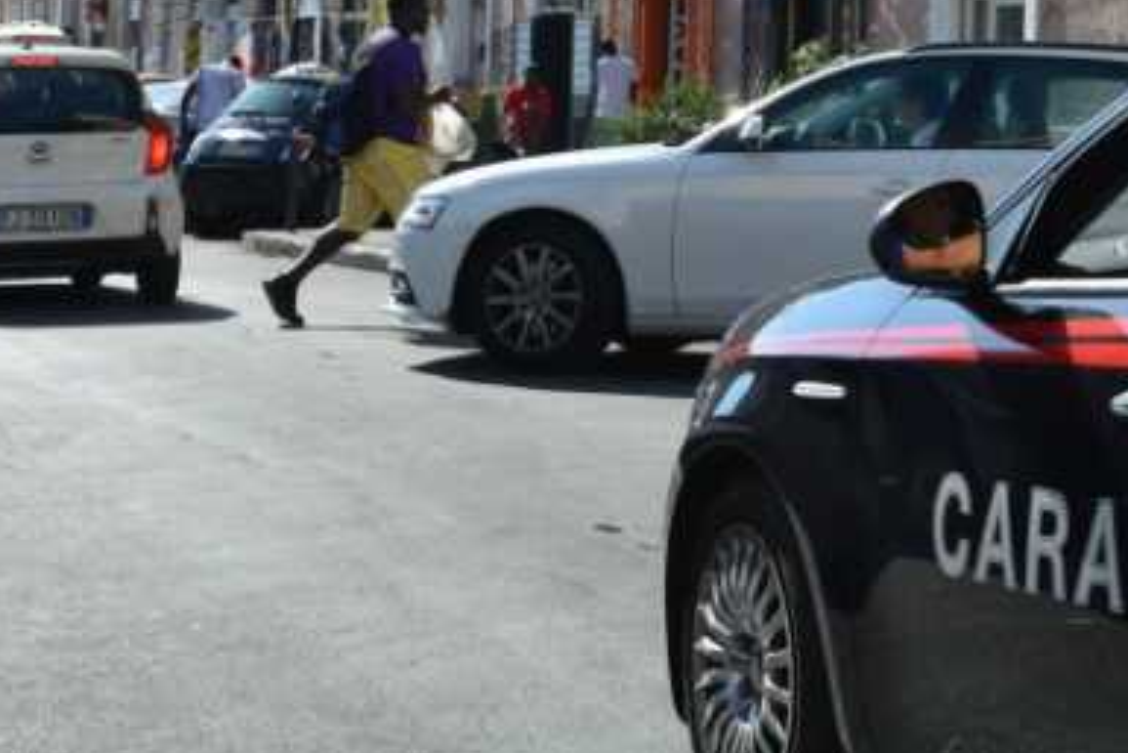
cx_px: 1149
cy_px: -218
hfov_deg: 20.3
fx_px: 3050
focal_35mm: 97
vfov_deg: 13.6
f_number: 8
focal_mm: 25
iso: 100
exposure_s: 1/250
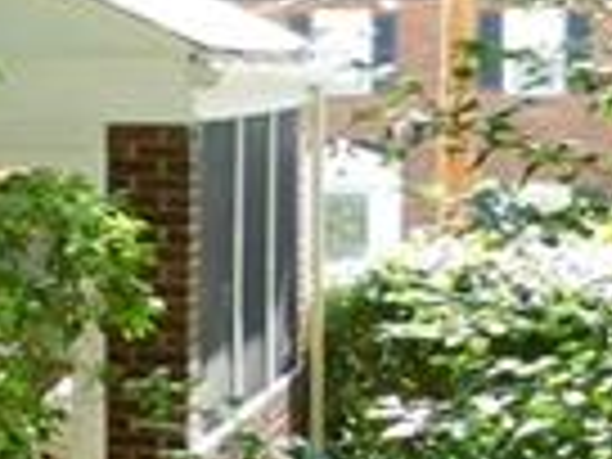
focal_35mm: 176
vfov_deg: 8.4
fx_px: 3112
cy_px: 72
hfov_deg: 9.6
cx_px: -981
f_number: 3.2
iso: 125
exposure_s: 1/100
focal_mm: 5.3
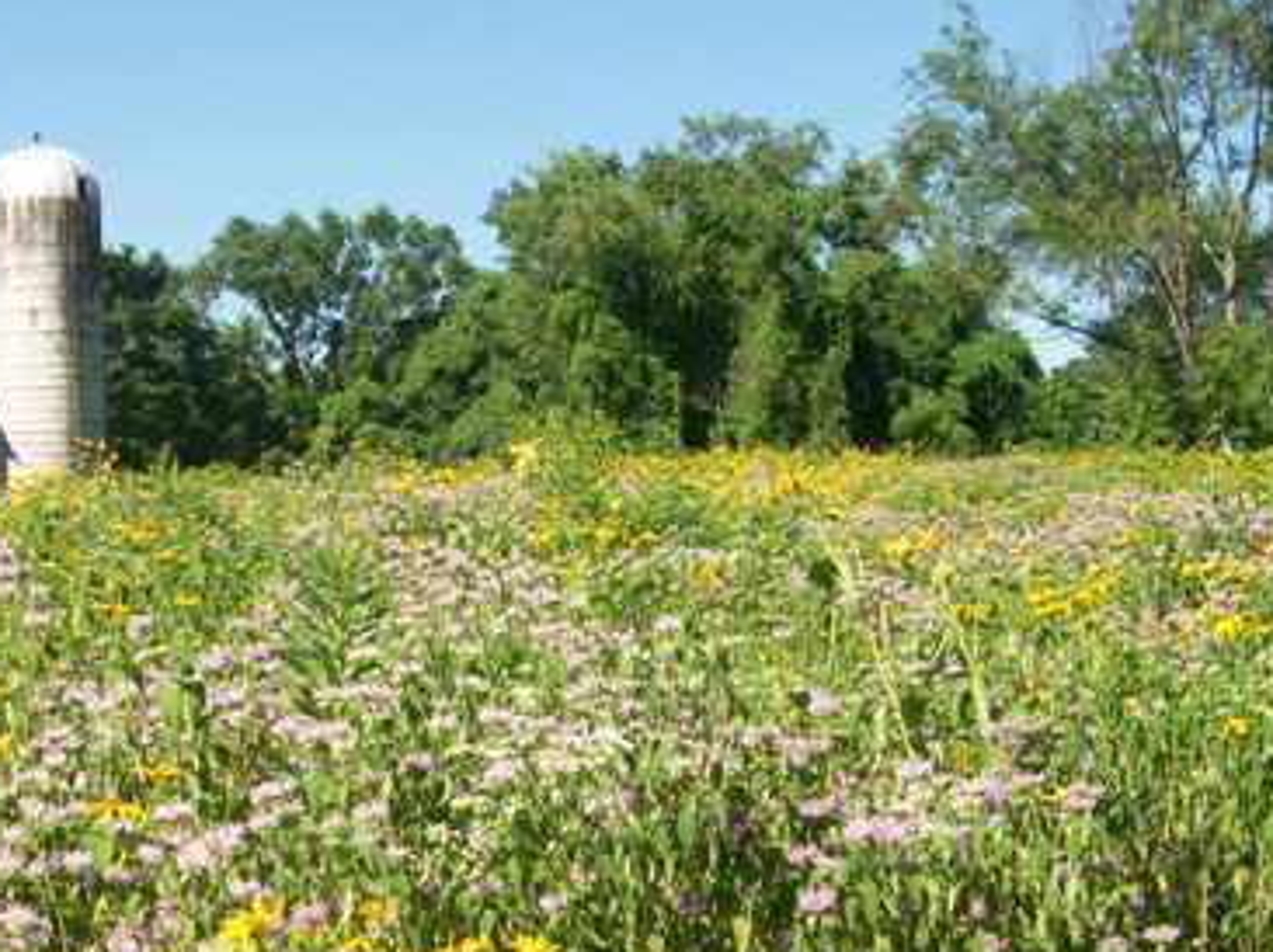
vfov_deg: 23.0
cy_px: 716
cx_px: 456
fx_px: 2315
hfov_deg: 30.6
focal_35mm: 63
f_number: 4.8
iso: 80
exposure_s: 1/407
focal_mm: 6
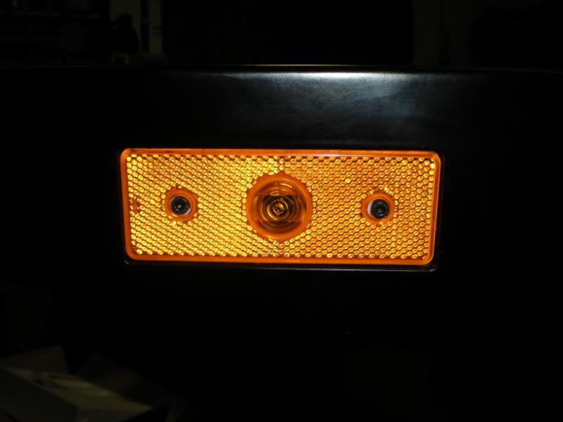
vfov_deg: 37.7
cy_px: 211
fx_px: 618
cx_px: 282
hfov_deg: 49.0
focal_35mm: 38
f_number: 4.6
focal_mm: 6.3
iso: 64
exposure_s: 1/60
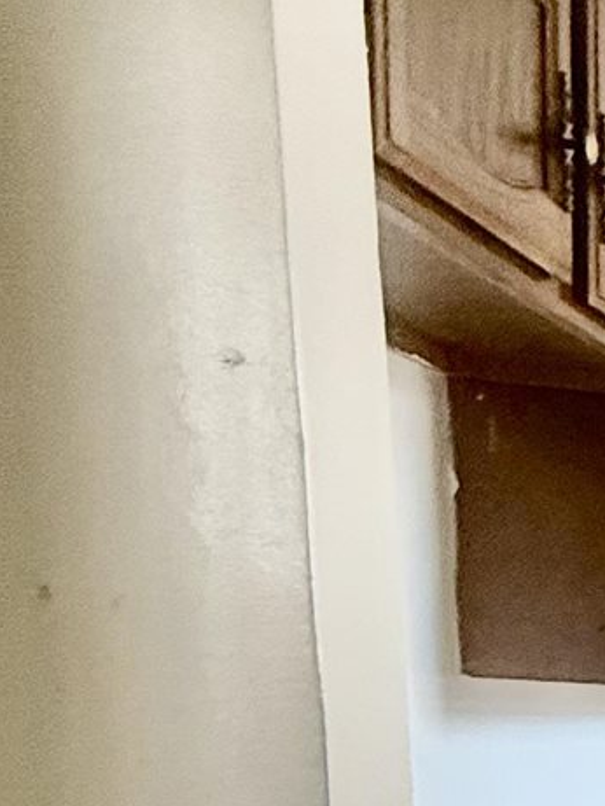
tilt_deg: -6.1
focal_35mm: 70
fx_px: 1630
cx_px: 1478
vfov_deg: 24.9
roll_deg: -2.2
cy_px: 977
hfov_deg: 14.0
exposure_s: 1/90
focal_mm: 2.22
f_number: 2.2
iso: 320
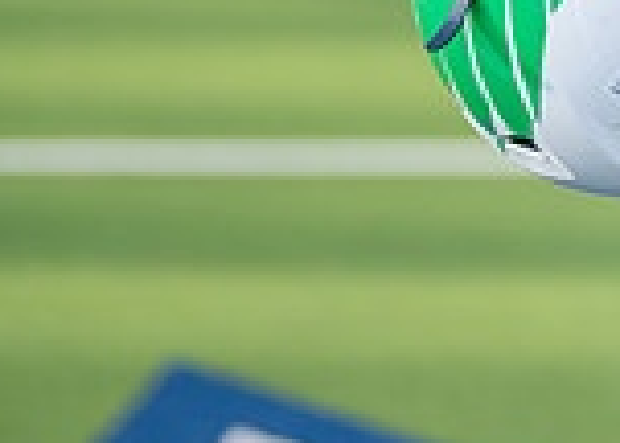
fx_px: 4175
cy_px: -128
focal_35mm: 237
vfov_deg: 6.0
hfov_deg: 8.2
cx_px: 1055
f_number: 1.2
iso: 100
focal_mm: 50
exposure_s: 1/2500
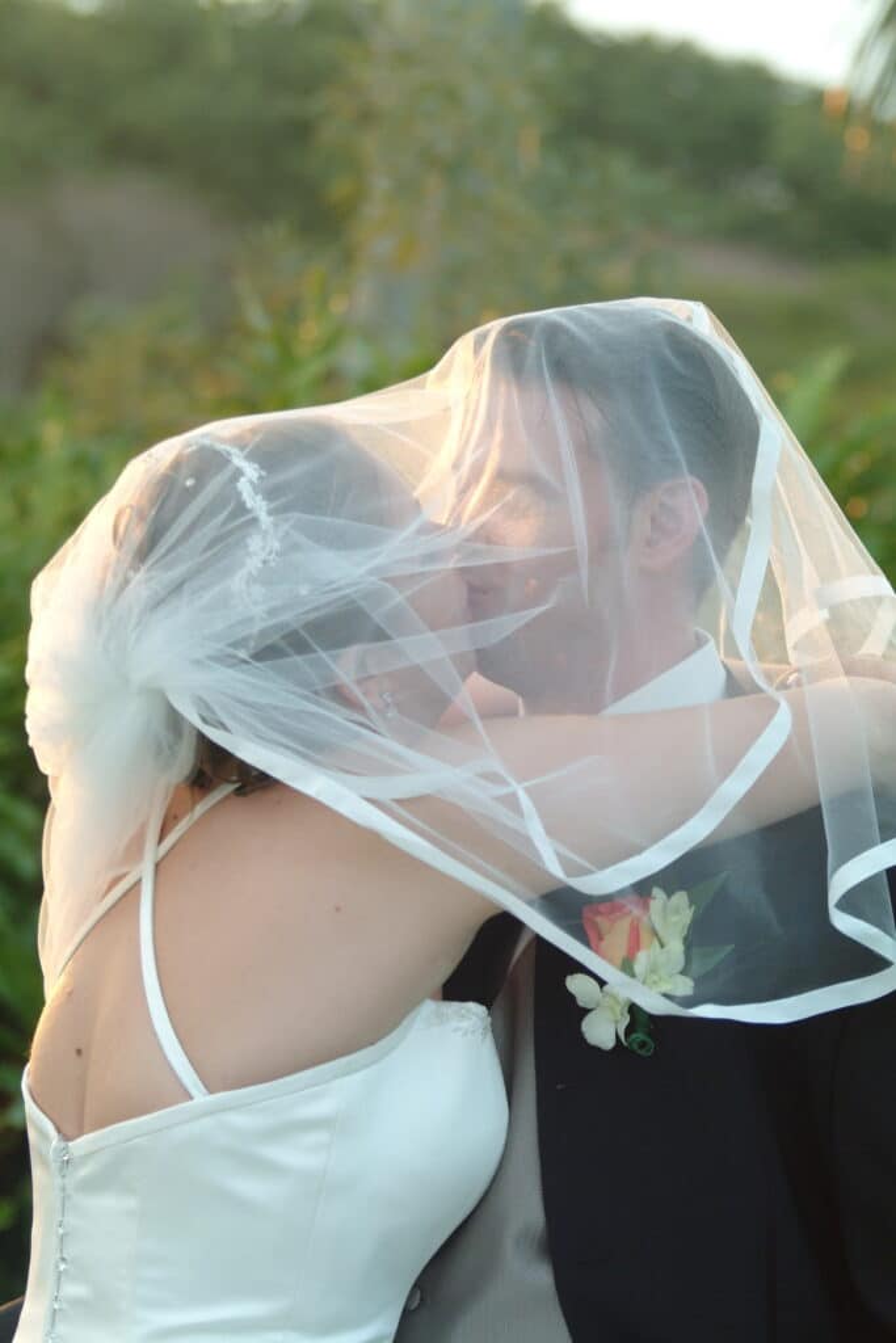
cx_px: 448
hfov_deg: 8.7
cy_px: 672
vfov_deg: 13.0
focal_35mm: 158
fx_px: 5878
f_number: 5.6
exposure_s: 1/125
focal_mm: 105
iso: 400
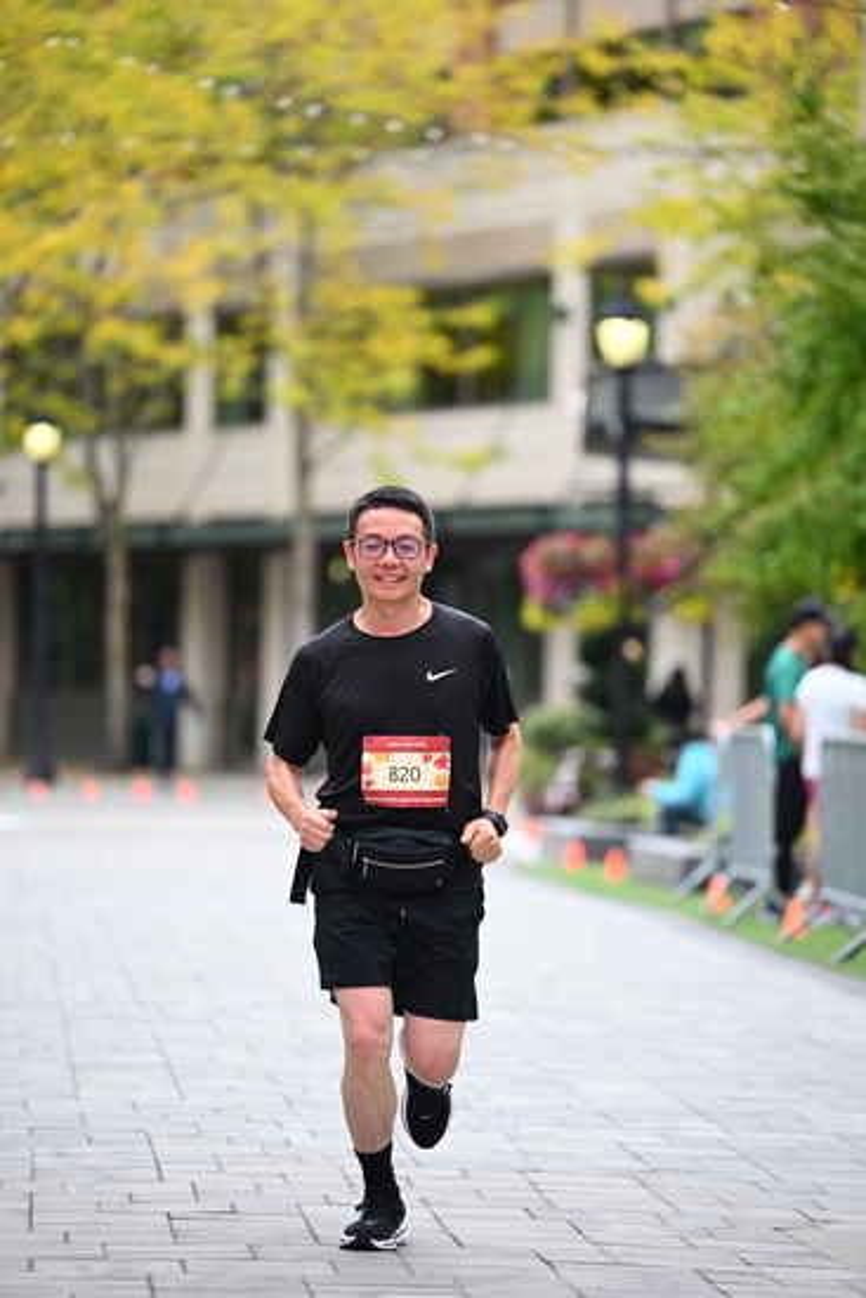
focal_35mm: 170
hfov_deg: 8.1
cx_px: 433
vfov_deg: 12.1
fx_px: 6130
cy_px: 649
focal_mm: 170
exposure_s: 1/2000
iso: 640
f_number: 2.8
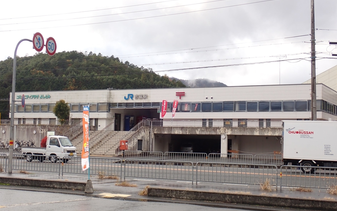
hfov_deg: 37.5
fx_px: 496
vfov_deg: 24.0
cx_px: 166
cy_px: 110
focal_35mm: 54
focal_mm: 9.01
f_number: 4.5
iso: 100
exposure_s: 1/320
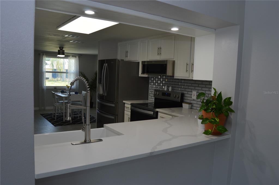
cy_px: 92
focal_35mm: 27
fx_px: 209
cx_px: 140
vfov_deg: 47.8
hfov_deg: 67.4
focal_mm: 18
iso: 400
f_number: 5.6
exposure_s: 1/125
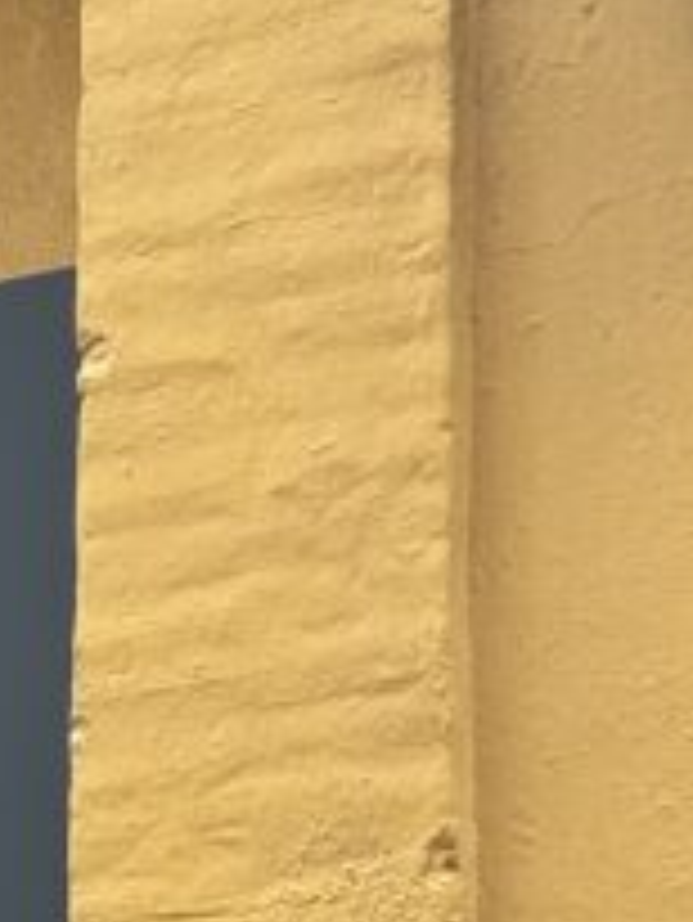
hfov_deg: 5.9
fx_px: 6400
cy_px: 2109
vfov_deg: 7.7
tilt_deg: +9.6
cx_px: -994
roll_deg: -1.5
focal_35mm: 240
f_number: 1.78
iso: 64
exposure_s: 1/261
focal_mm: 6.76
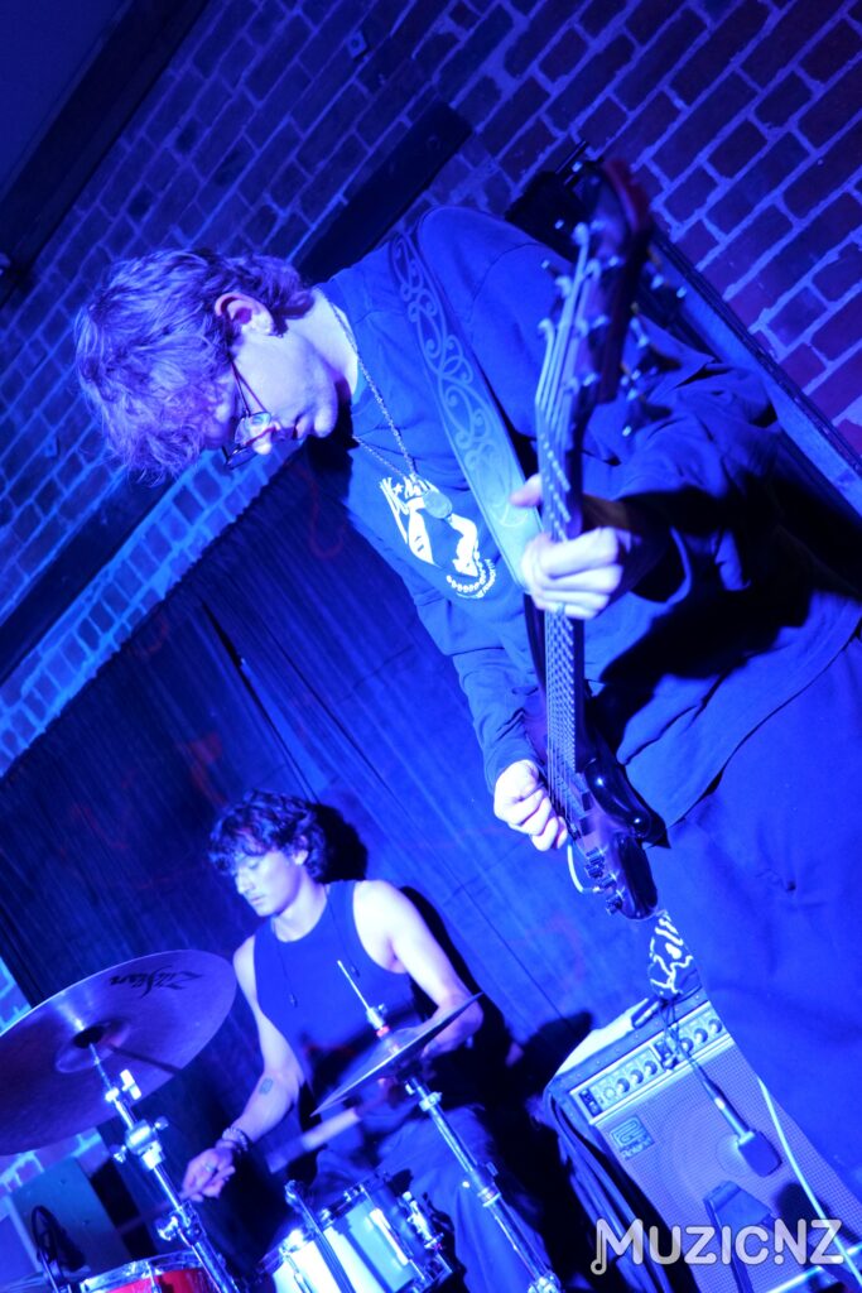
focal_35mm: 33
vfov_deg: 57.2
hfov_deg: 40.0
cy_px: 646
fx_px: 1185
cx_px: 431
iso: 6400
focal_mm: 33
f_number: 4.4
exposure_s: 1/30
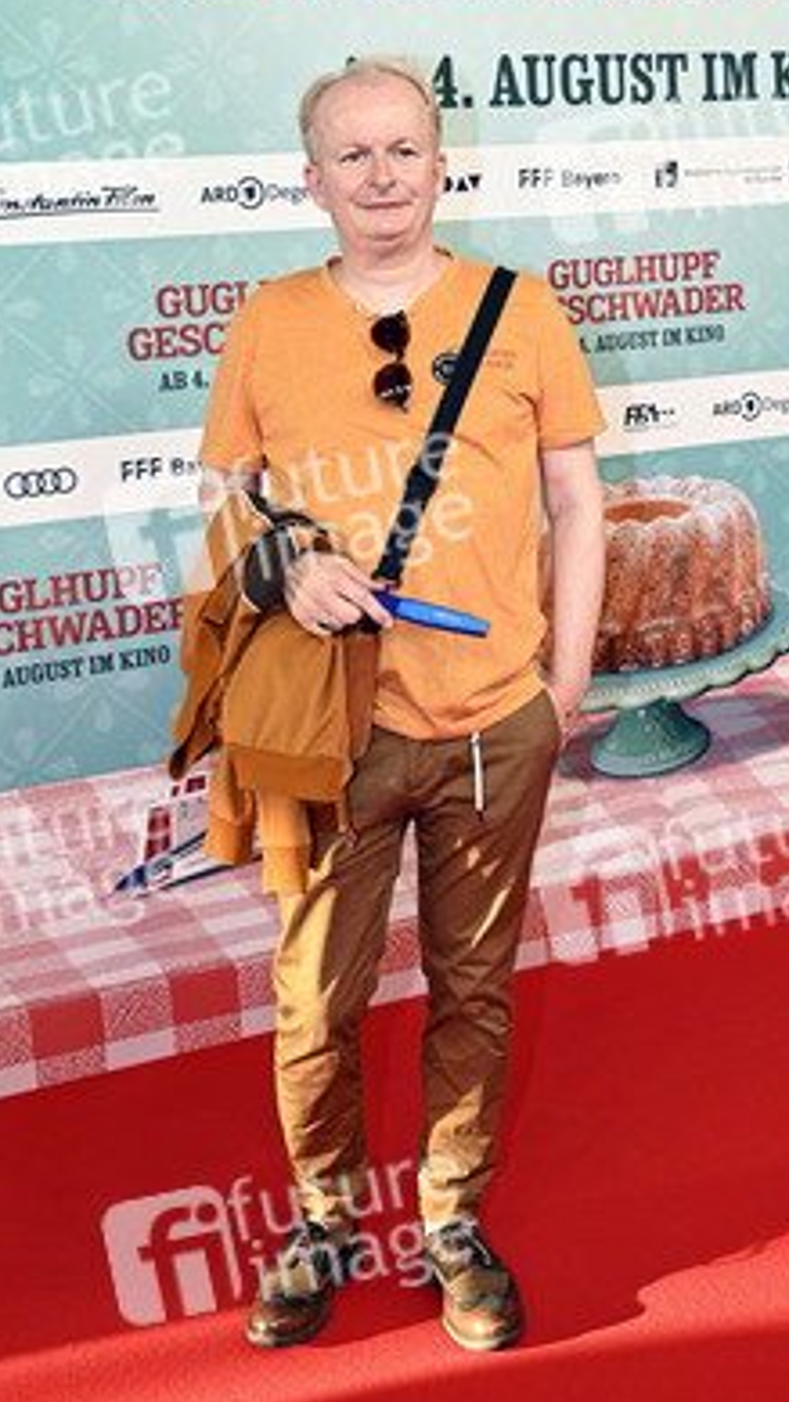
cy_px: 699
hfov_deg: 27.7
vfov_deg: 47.3
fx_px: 1598
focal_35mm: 43
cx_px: 393
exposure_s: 1/160
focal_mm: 40
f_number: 6.3
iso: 800
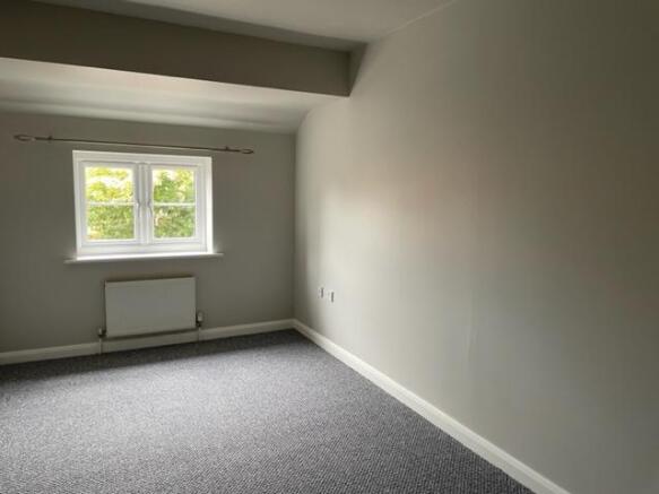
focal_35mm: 26
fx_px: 495
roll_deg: -0.3
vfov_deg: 53.0
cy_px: 247
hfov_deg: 67.3
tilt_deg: -6.7
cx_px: 330
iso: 125
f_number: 1.6
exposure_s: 1/81
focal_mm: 4.2
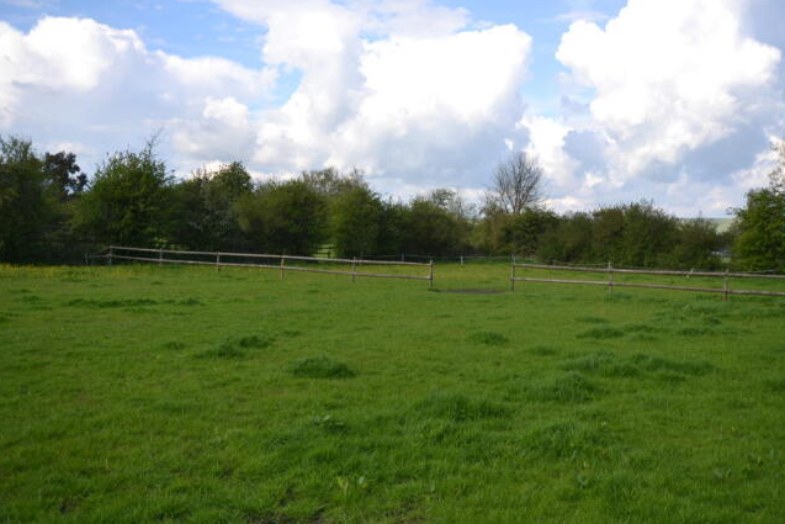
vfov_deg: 36.0
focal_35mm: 37
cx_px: 396
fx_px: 807
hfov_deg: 51.9
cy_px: 264
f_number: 6.3
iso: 100
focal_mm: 24
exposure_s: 1/200
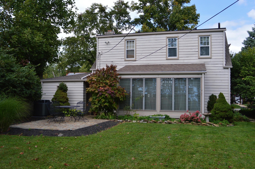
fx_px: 255
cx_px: 128
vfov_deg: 36.8
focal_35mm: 36
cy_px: 84
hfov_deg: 53.2
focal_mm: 24
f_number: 6.3
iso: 100
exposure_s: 1/160
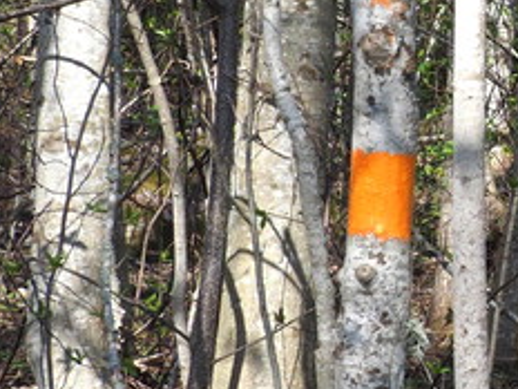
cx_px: 1067
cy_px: 51
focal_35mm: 174
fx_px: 2604
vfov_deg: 8.5
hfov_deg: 10.4
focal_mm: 21
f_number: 8
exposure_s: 1/200
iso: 200
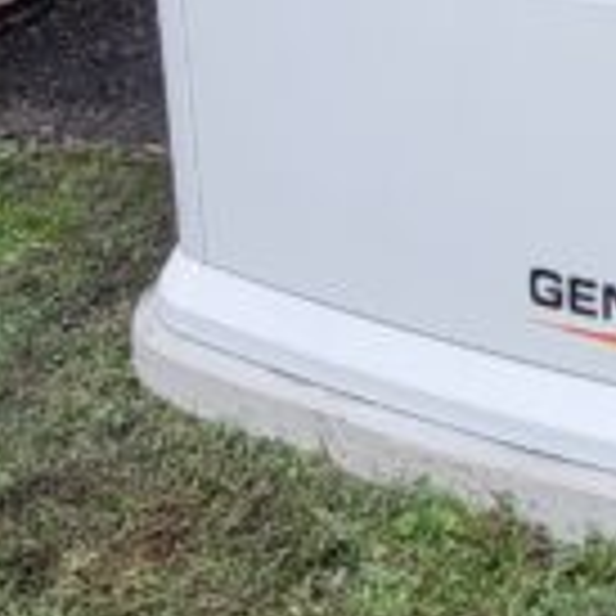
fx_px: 1731
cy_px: -81
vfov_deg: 19.2
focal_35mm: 86
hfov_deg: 18.9
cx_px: 778
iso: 64
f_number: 2.2
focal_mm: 2.2
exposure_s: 1/291
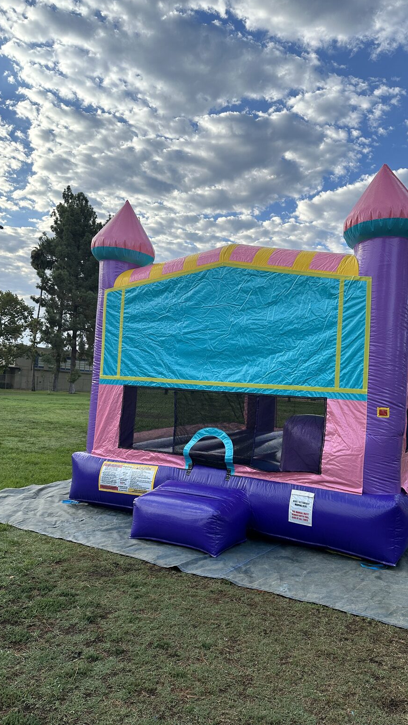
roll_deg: -3.1
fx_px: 519
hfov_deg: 42.7
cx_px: 247
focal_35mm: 27
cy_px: 372
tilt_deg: +2.4
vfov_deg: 69.8
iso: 80
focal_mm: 6.86
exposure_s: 1/1916
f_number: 1.78
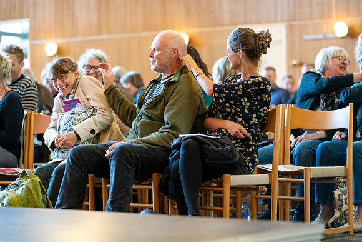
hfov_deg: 16.5
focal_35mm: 124
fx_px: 1247
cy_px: 121
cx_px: 181
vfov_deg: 11.1
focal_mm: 124
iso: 4000
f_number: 2.8
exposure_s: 1/320
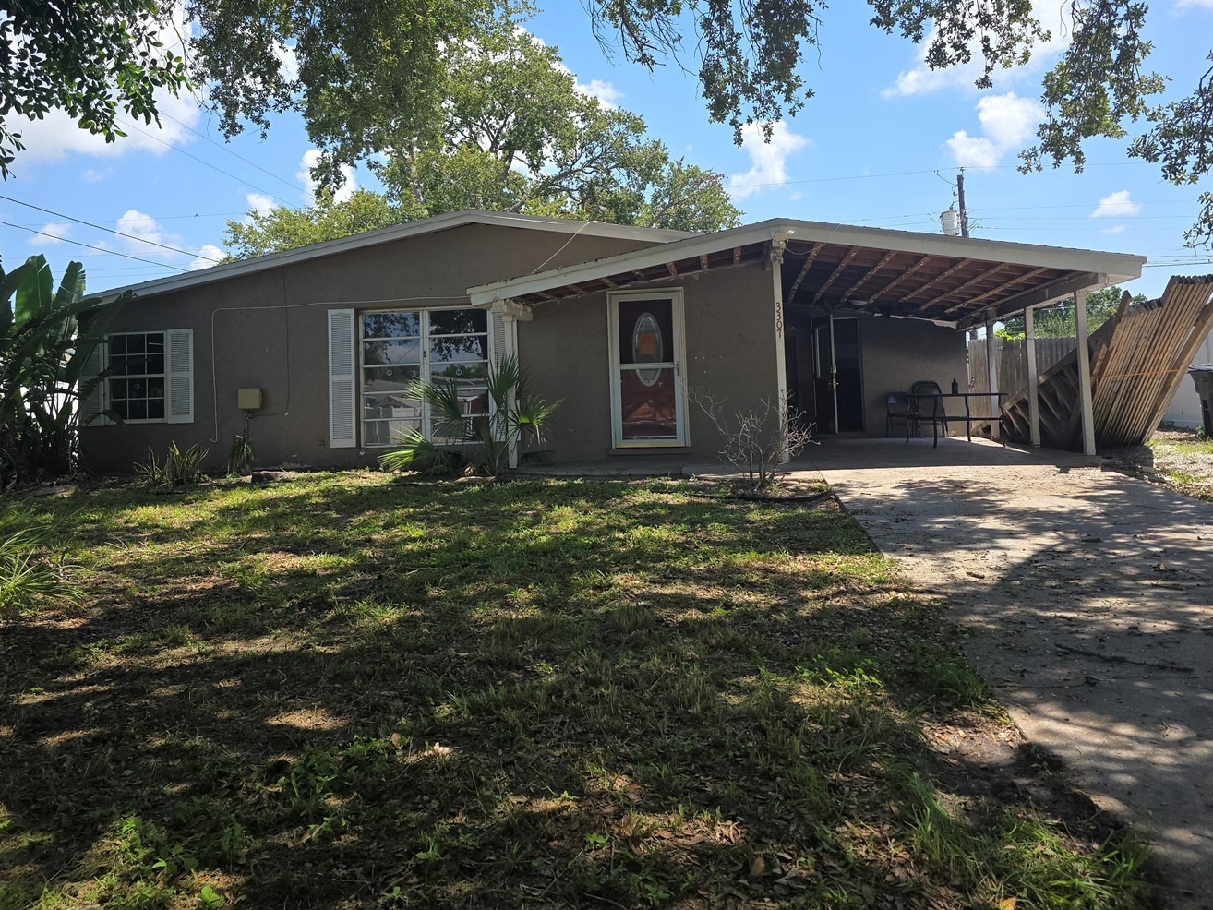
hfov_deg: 63.4
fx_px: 981
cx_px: 570
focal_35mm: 28
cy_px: 362
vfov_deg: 49.4
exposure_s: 1/418
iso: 12
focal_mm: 6.3
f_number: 1.7
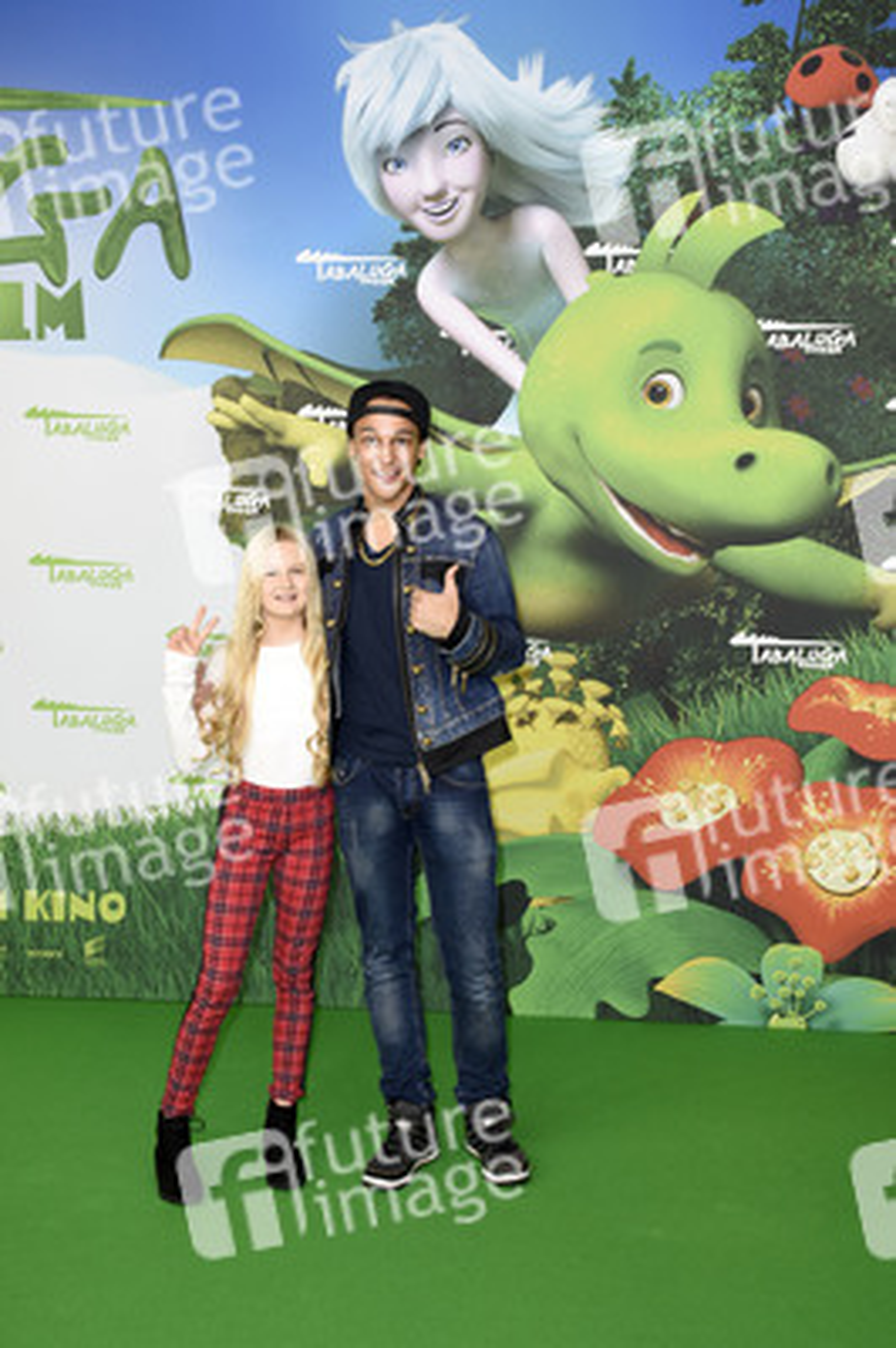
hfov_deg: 28.0
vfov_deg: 41.1
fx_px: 1795
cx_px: 448
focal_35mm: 48
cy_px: 674
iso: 500
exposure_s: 1/125
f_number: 5.6
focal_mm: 32
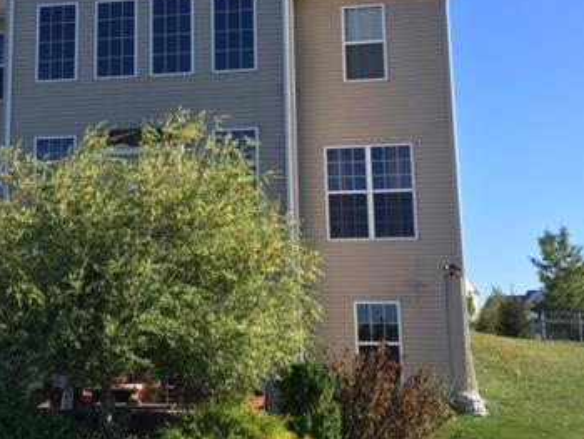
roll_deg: -1.4
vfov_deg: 27.5
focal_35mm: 53
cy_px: 202
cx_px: 128
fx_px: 895
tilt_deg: +12.4
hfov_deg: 35.2
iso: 32
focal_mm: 4.15
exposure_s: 1/1130
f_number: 2.2
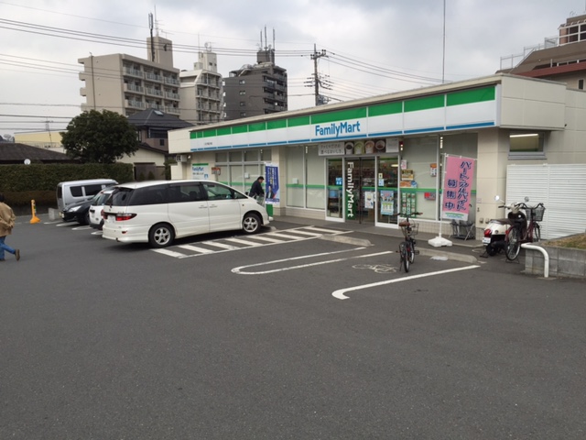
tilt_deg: -7.0
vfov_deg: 48.2
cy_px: 220
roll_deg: +1.2
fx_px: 491
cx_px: 293
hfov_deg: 61.7
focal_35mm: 29
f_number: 2.2
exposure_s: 1/760
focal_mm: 4.15
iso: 32
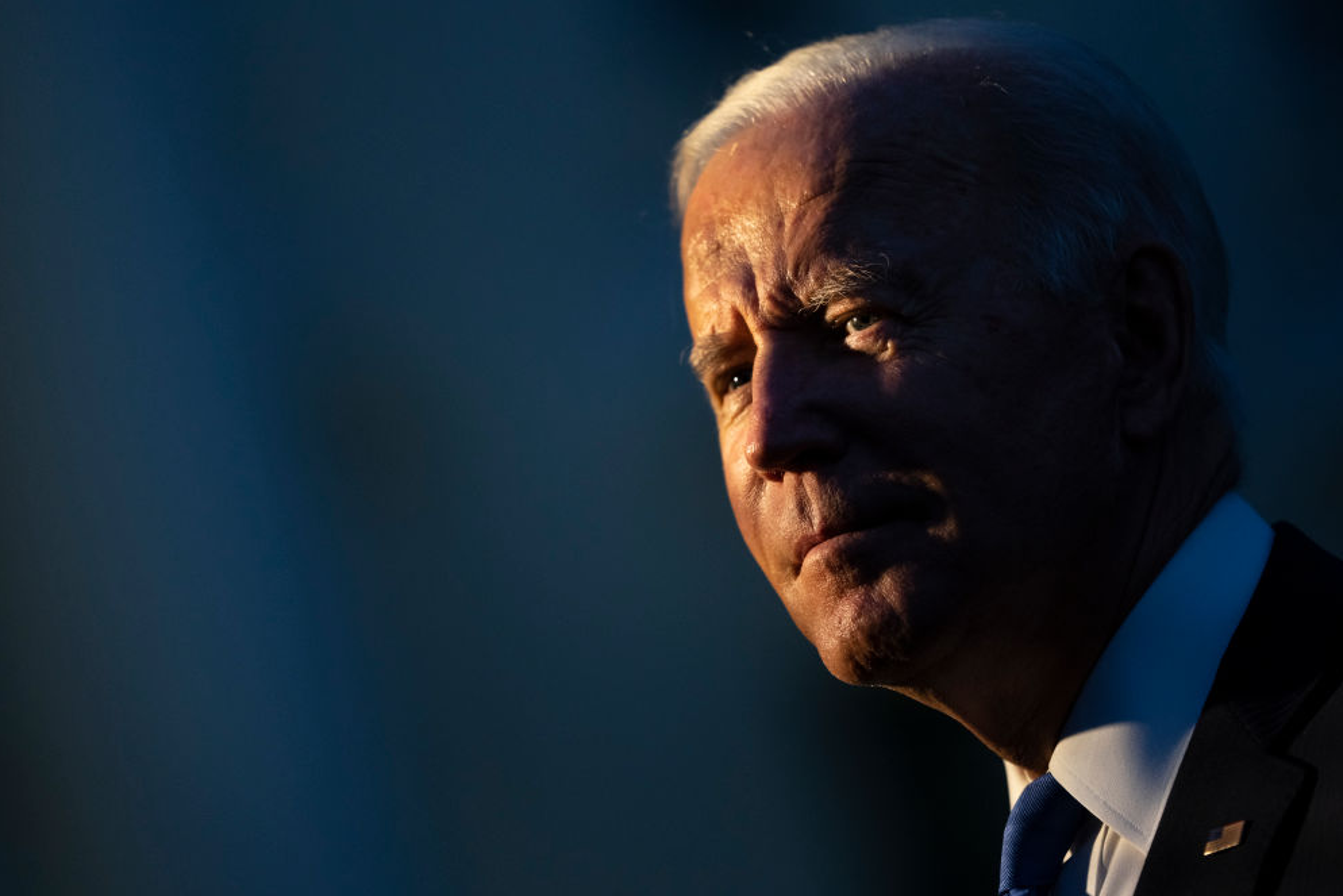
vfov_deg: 6.7
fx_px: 7686
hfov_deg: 10.0
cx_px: 655
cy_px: 439
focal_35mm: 206
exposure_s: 1/800
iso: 1250
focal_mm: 200
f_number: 2.8
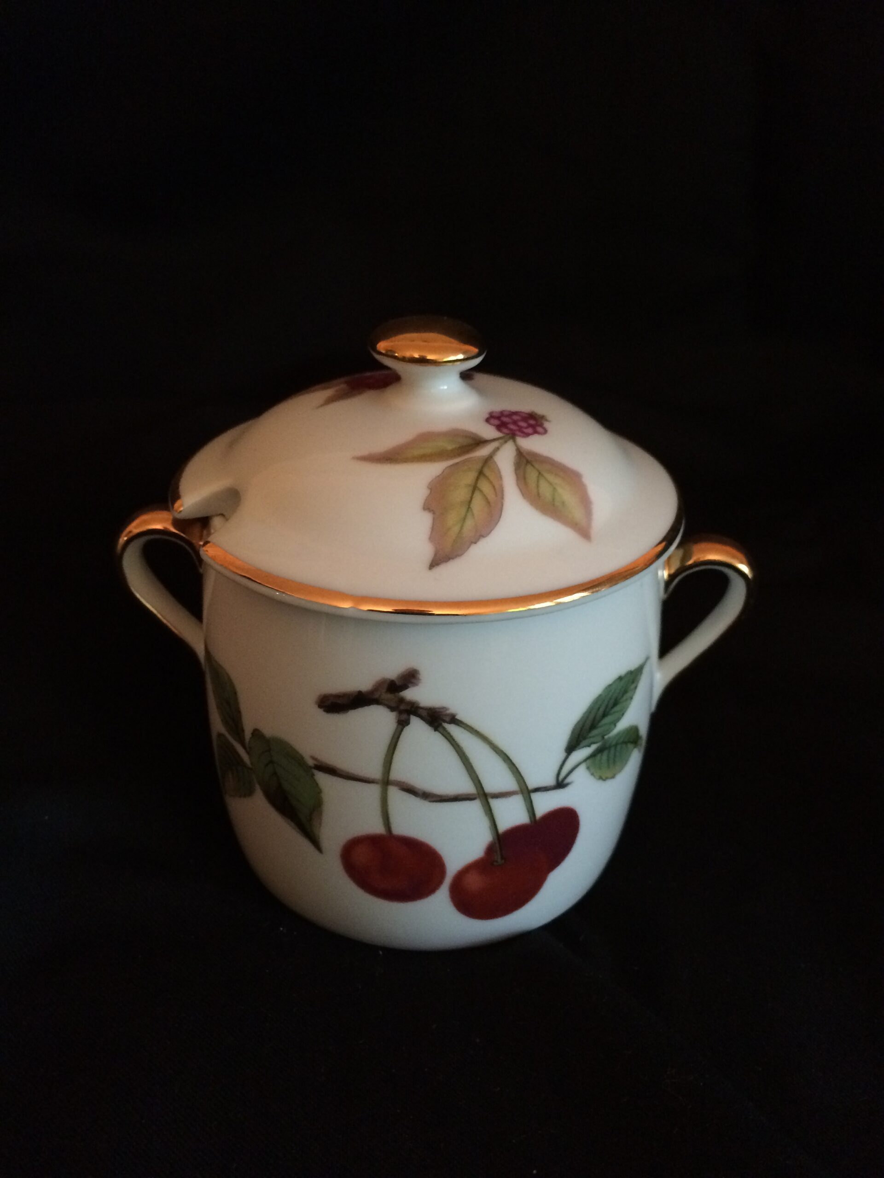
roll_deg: +3.2
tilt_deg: -31.6
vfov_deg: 61.7
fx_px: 987
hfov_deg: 48.2
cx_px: 442
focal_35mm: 29
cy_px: 589
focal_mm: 4.15
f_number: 2.2
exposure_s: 1/15
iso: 320
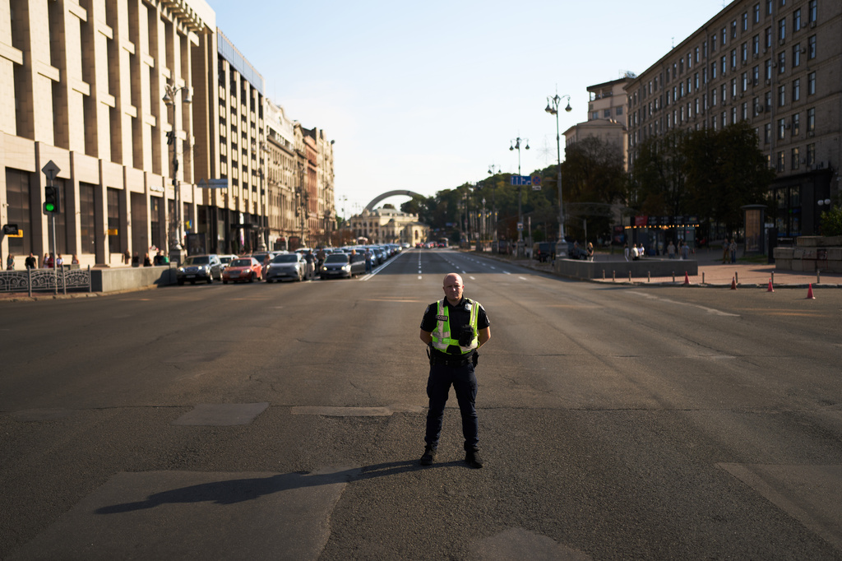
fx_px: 818
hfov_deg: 54.4
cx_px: 421
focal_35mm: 35
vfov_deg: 37.8
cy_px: 280
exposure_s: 1/5000
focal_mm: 35
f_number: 1.4
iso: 100
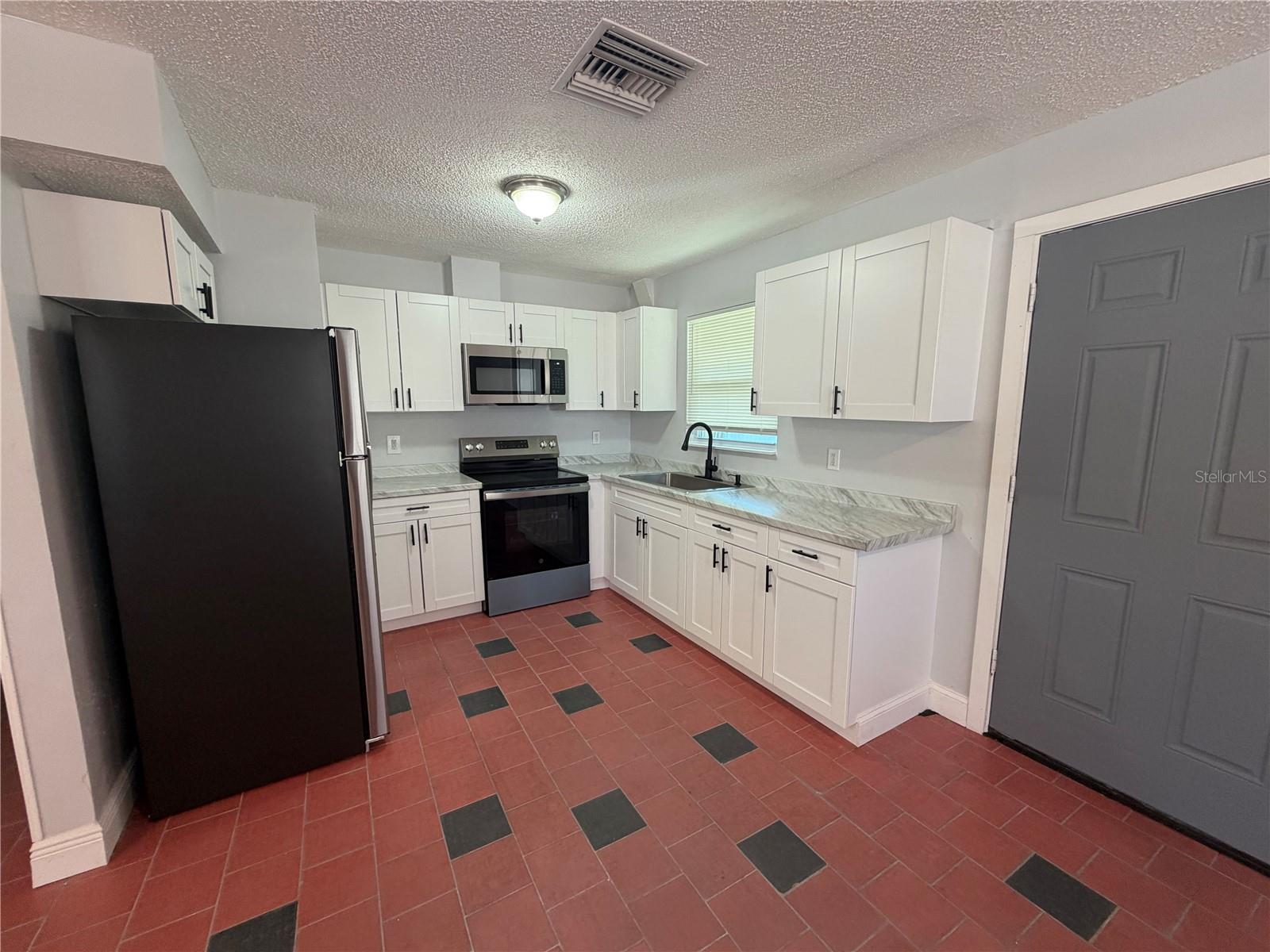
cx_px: 635
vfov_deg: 85.7
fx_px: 514
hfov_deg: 102.1
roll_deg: +0.0
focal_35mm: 14
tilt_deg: -8.3
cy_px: 476
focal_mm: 2.22
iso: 200
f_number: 2.2
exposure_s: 1/60
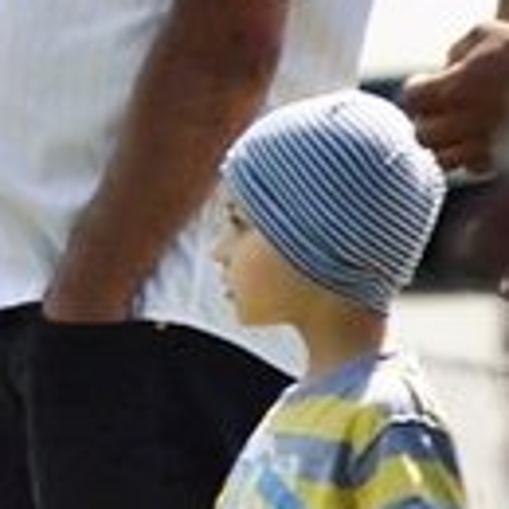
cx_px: -705
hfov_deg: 1.9
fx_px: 15407
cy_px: -74
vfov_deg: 1.9
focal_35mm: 926
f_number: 5
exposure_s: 1/640
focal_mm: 145
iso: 200
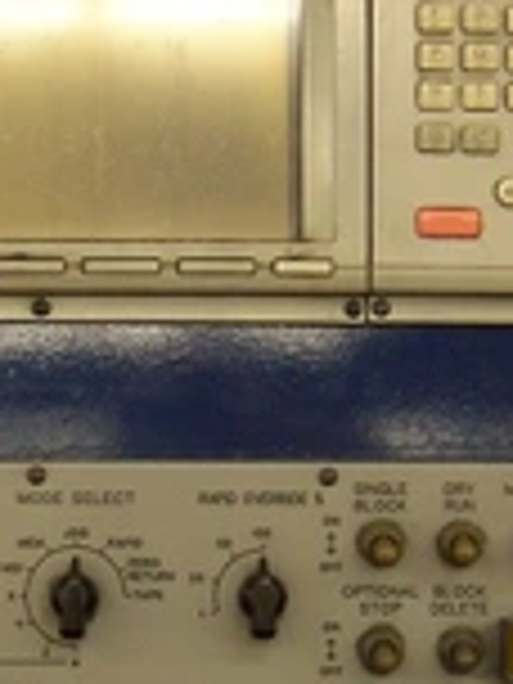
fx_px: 1877
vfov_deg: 20.6
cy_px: 450
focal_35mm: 95
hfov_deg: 15.5
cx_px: 180
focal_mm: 5.6
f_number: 2.8
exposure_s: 1/15
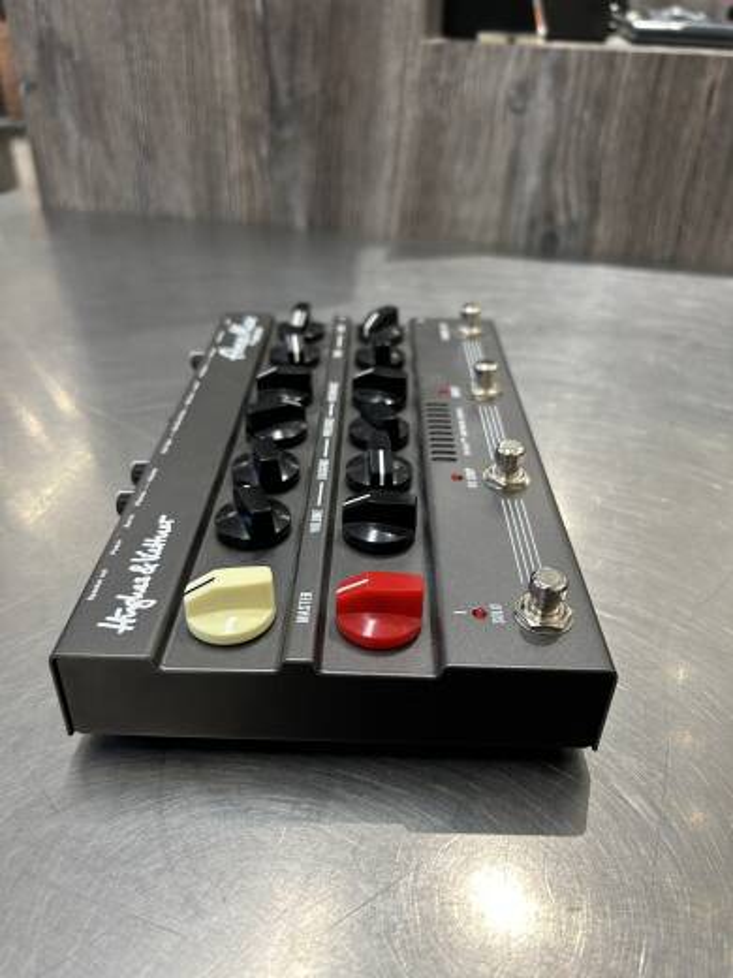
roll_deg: -1.5
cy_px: 489
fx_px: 734
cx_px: 366
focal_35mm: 26
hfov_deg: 53.1
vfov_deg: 67.3
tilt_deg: -31.1
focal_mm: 5.7
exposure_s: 1/60
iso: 80
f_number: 1.5
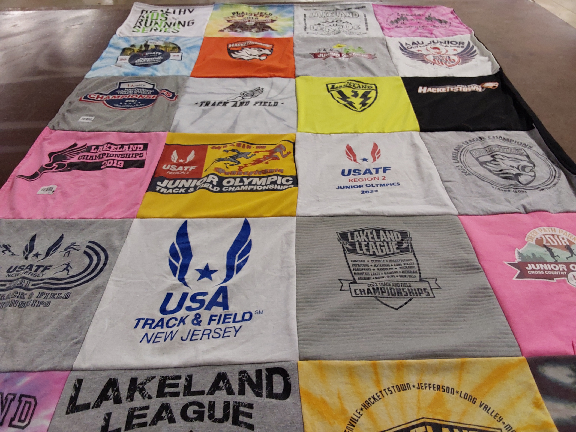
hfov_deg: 63.4
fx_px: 466
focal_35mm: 28
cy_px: 216
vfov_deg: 49.7
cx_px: 288
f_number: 1.9
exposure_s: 1/60
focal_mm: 2.91
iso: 64
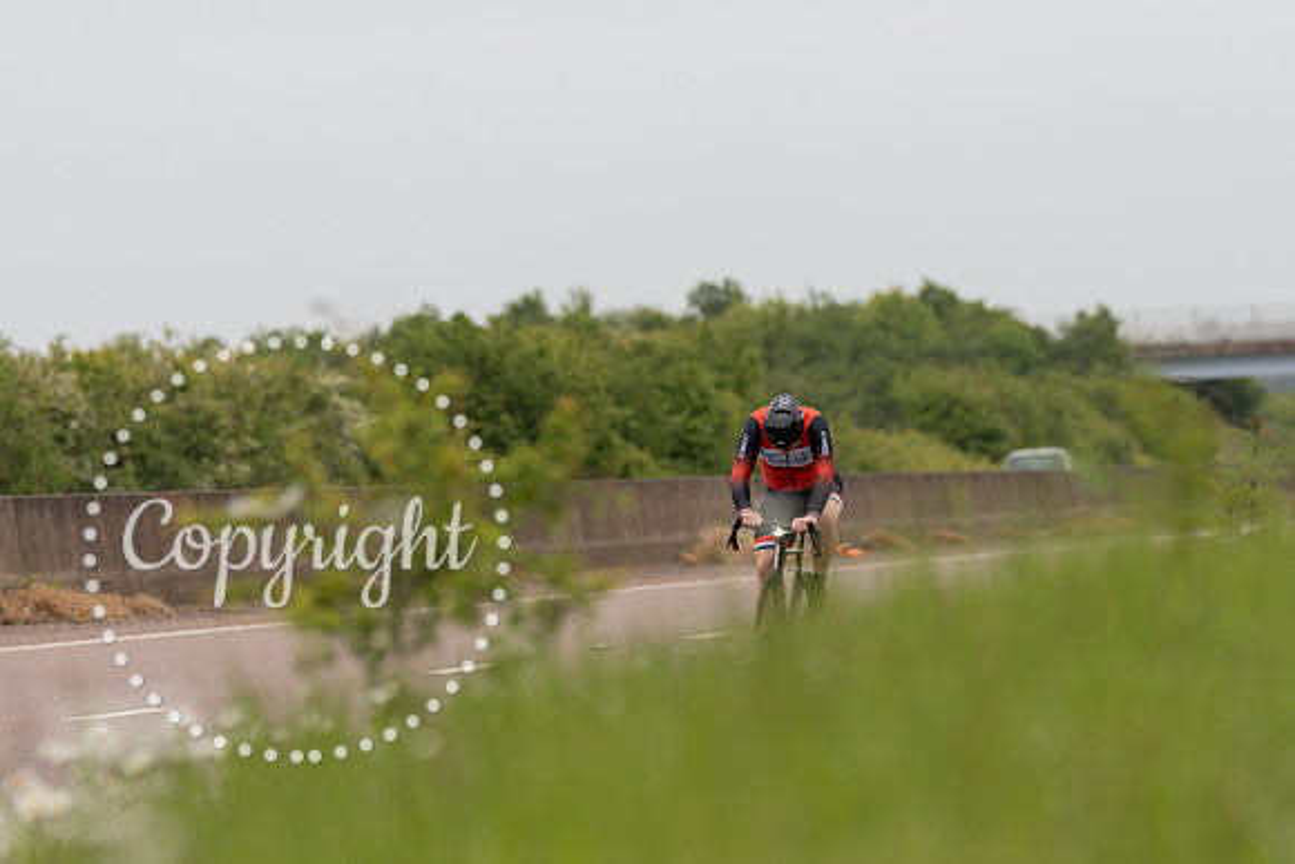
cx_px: 754
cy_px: 450
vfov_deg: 5.3
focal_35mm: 258
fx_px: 9295
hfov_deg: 8.0
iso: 250
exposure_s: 1/1000
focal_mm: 200
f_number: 3.5
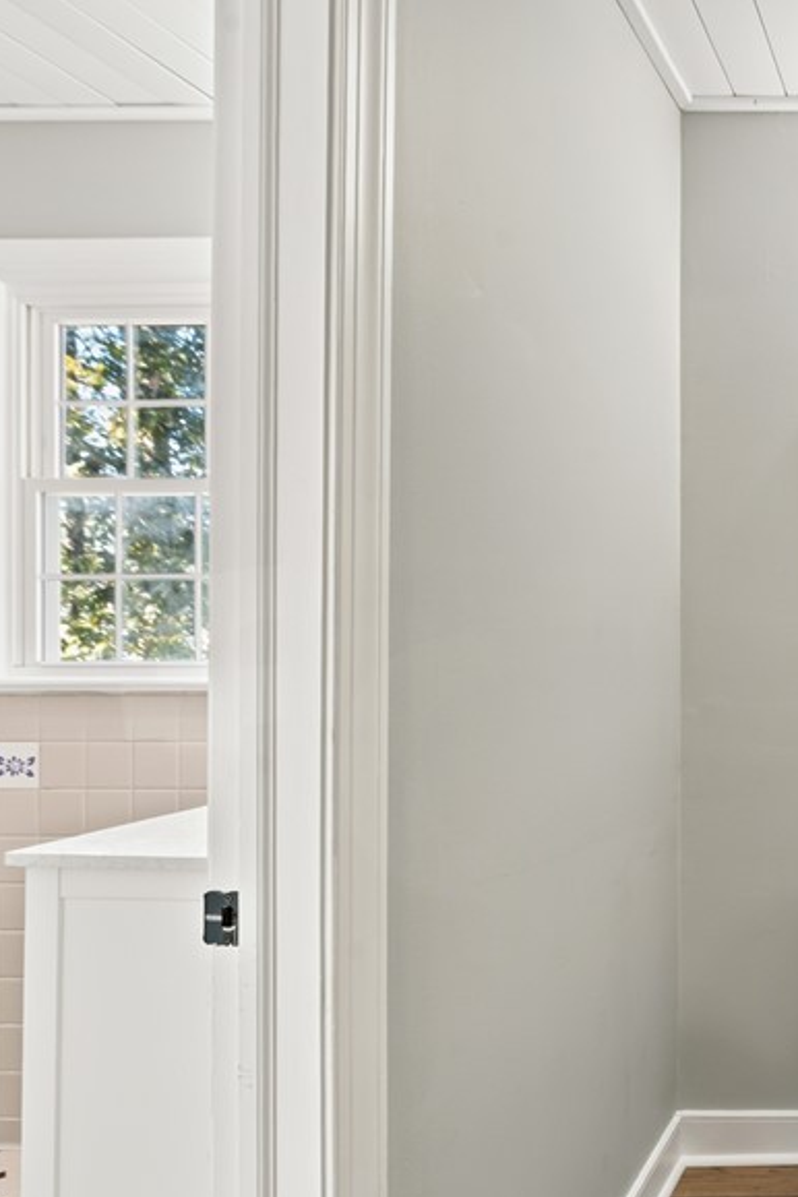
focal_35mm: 30
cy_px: 665
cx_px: 950
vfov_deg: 61.8
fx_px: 997
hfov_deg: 34.9
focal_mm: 16
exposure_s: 1/4
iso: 1000
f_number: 9
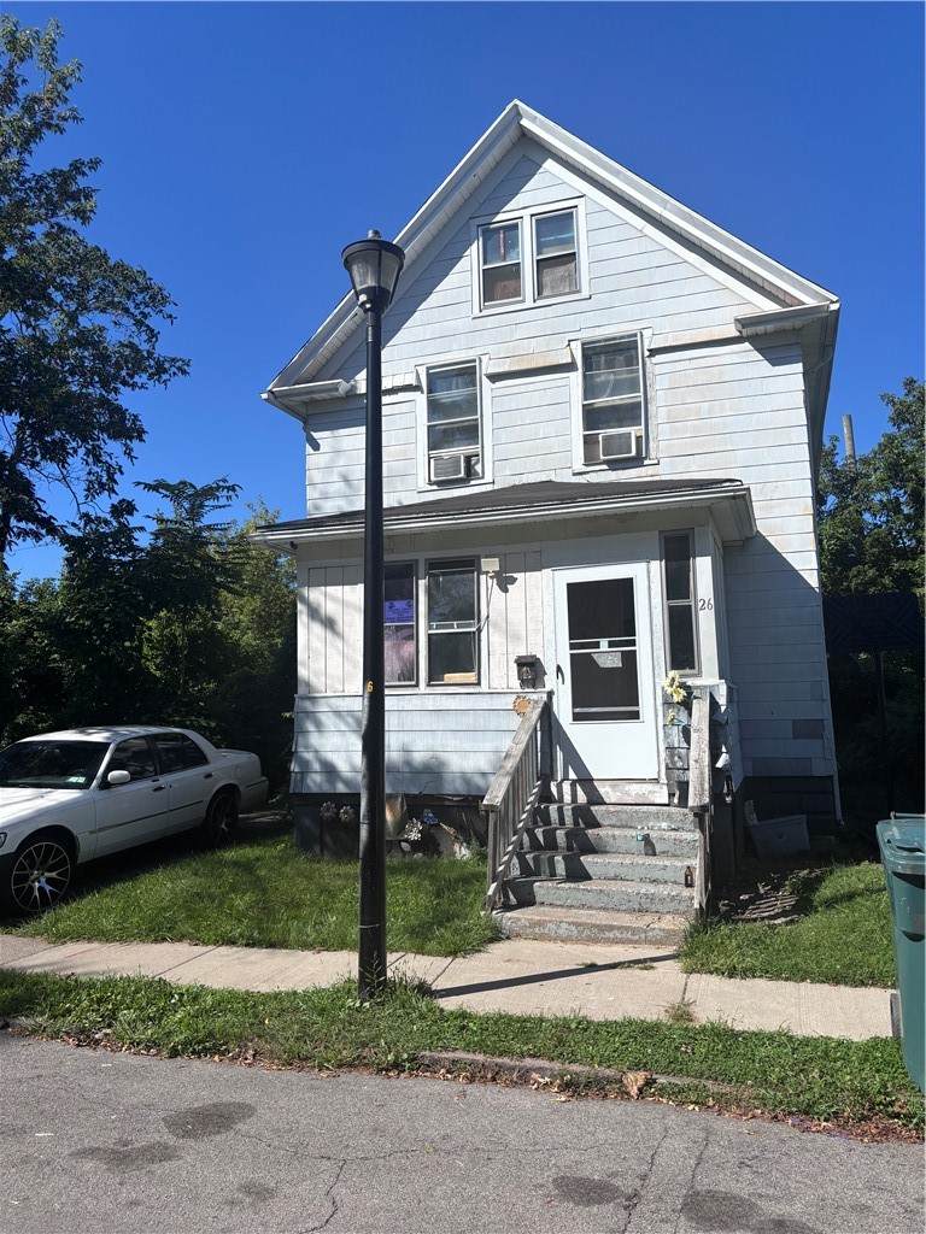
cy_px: 617
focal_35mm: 26
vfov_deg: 67.3
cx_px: 463
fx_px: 927
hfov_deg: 53.1
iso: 50
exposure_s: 1/4082
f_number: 1.6
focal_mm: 5.96
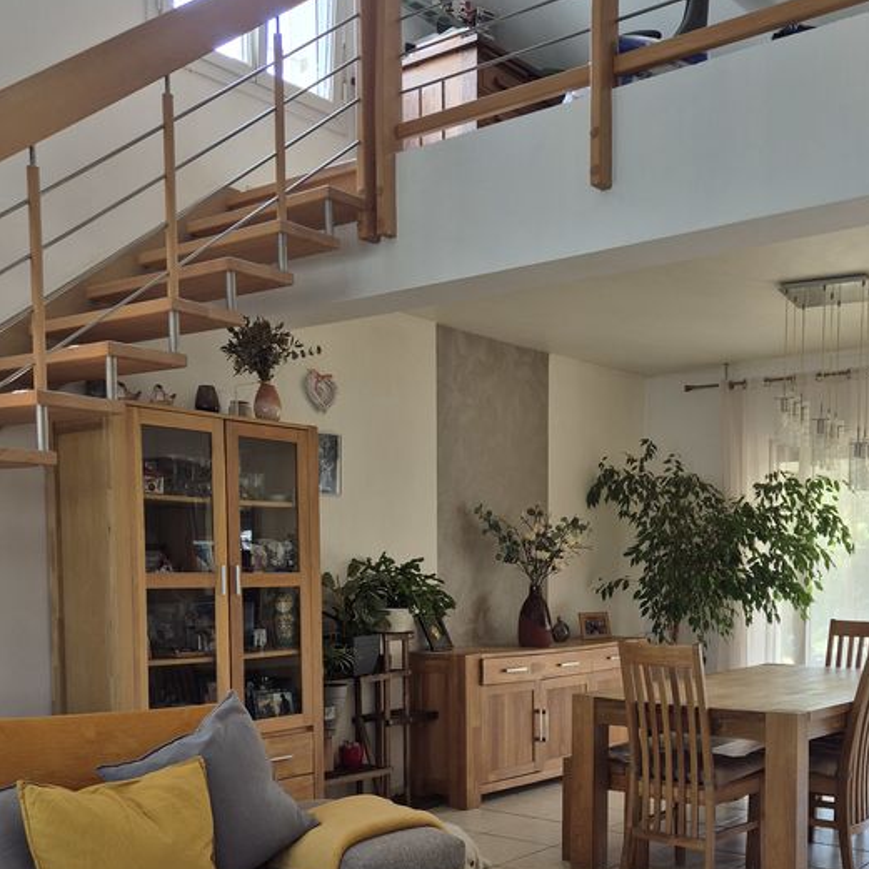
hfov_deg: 42.5
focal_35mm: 39
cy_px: 627
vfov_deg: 41.8
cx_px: 544
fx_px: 1108
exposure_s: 1/180
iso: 64
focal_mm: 5.4
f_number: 1.8
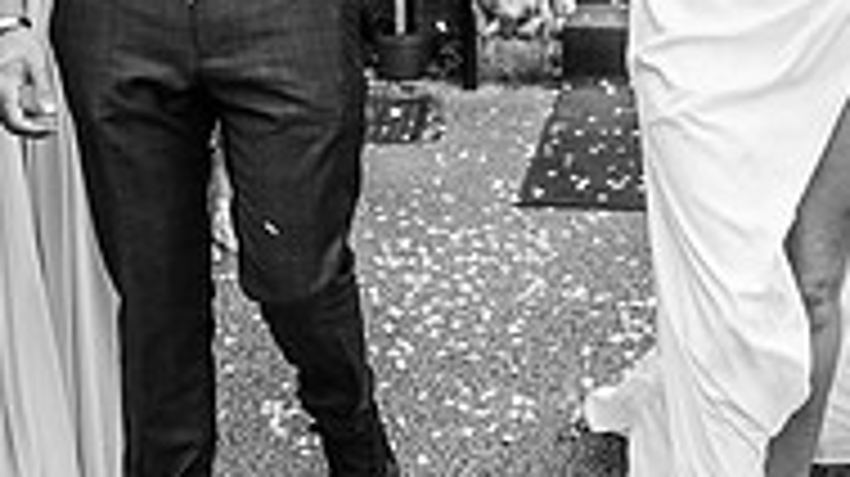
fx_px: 1734
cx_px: 495
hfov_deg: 27.5
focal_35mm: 77
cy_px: -94
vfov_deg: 15.1
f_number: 4
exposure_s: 1/1000
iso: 640
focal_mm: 24
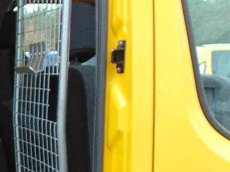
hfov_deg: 17.7
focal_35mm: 92
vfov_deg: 15.9
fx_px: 611
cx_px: -166
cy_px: 145
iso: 80
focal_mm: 4.5
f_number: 3
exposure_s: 1/60
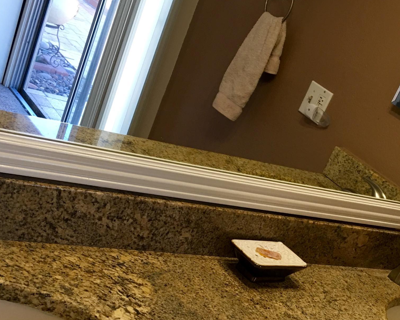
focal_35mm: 56
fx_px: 663
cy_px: 247
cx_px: 253
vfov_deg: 26.7
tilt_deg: -20.3
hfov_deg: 33.4
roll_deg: -25.4
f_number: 2.2
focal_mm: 4.15
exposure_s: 1/30
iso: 32
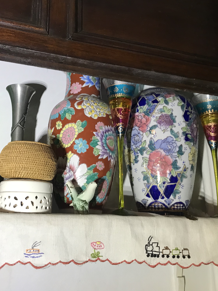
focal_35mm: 38
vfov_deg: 49.0
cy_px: 144
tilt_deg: +18.3
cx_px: 75
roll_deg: -1.1
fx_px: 319
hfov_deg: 37.4
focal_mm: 3.99
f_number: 1.8
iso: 40
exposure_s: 1/25
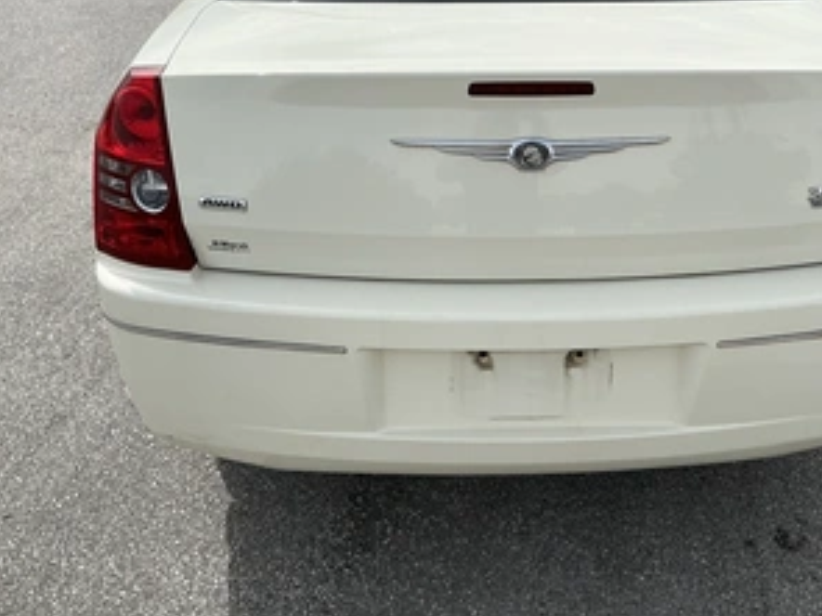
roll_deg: -1.7
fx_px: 902
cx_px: 499
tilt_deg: -25.3
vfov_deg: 37.5
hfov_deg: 48.7
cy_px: 240
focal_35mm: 38
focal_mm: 3
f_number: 1.8
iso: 25
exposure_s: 1/2427
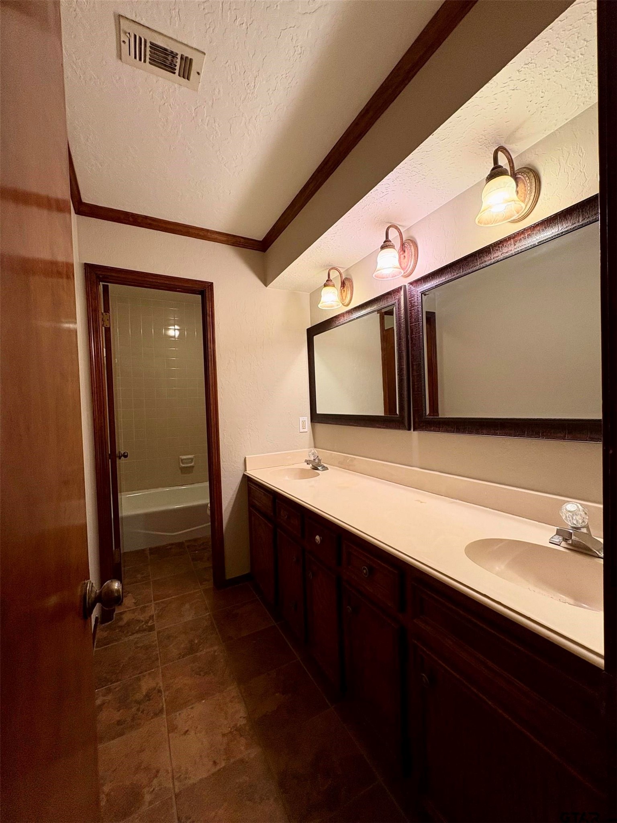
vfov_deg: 102.1
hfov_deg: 85.7
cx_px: 308
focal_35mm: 14
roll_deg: +2.1
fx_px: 333
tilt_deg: -1.1
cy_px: 412
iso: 125
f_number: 2.2
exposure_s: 1/60
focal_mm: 2.22
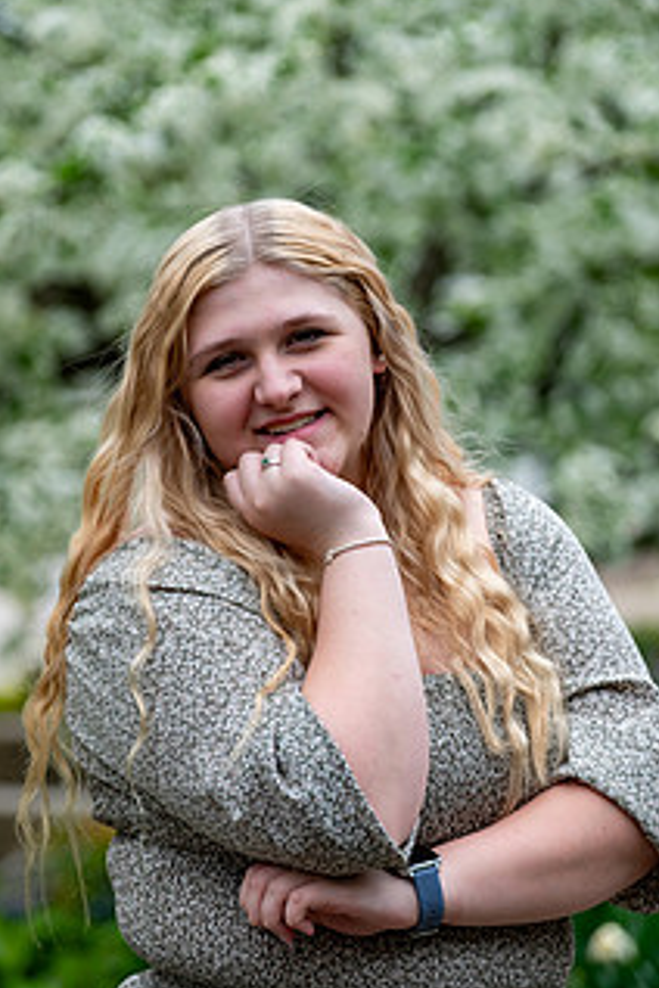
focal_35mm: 225
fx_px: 6178
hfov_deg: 6.1
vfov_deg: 9.1
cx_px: 330
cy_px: 581
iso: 250
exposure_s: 1/500
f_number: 2.8
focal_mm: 106
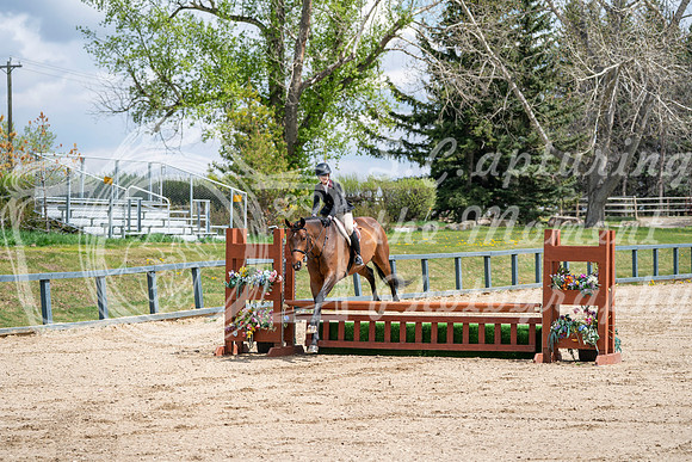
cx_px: 346
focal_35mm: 143
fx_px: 2749
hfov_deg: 14.3
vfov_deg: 9.6
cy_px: 231
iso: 100
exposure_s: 1/500
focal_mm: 143
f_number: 5.6
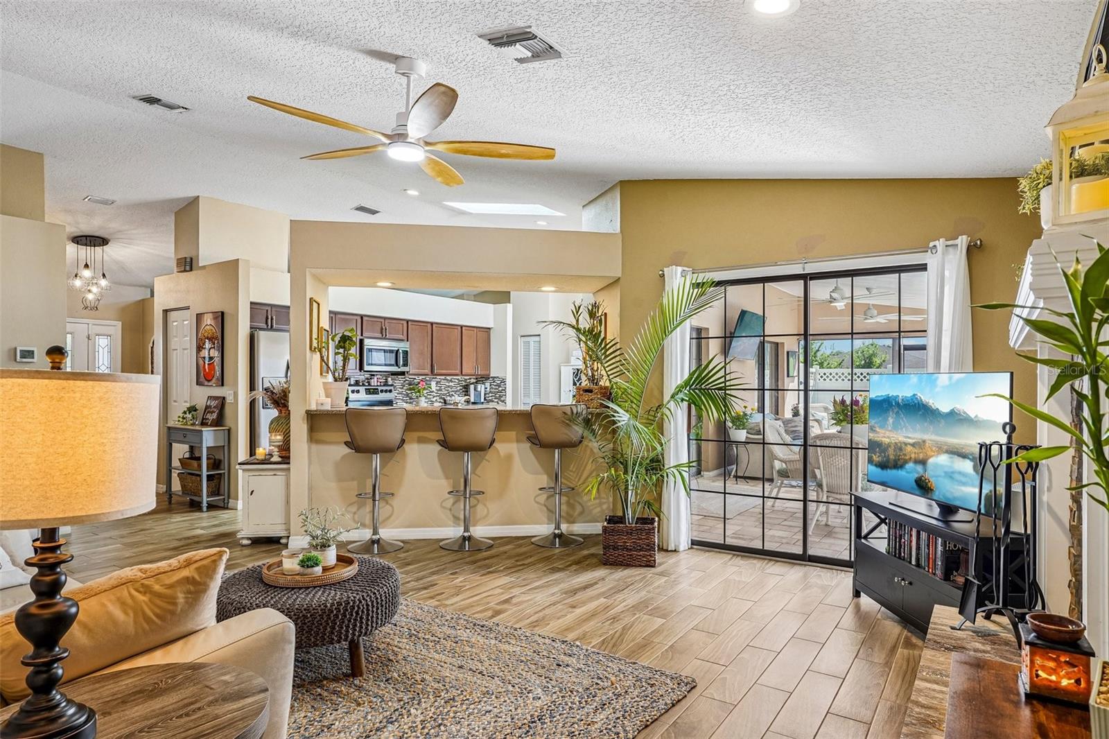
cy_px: 370
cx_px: 554
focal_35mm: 21
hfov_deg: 81.2
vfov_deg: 59.5
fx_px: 647
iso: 400
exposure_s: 1/10
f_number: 9
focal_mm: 21
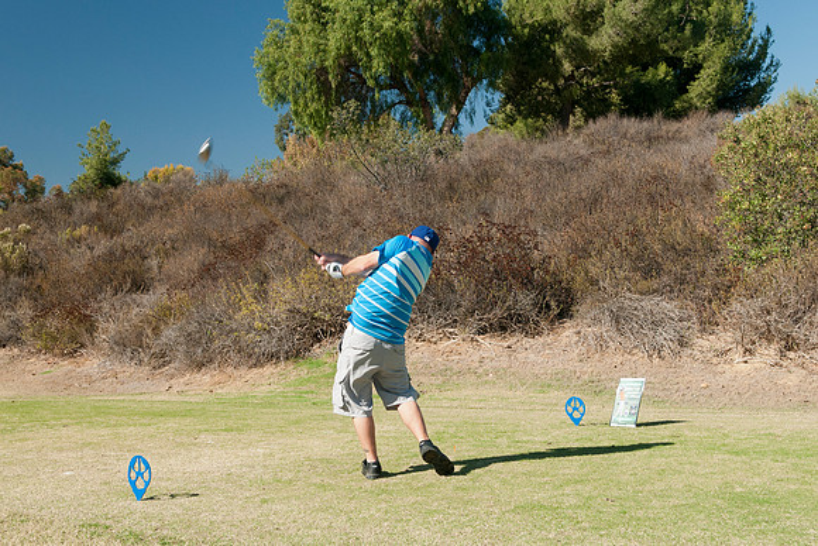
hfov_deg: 40.7
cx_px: 427
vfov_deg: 27.8
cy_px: 262
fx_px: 1103
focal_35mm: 49
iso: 400
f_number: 8
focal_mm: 31
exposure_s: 1/250
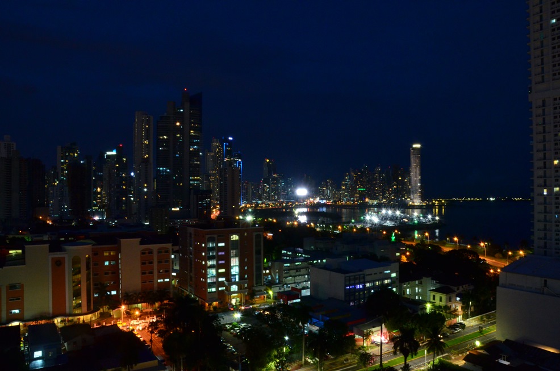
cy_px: 186
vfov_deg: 47.7
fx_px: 419
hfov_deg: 67.5
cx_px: 280
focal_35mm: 27
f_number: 22
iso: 1250
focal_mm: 18
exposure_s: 3
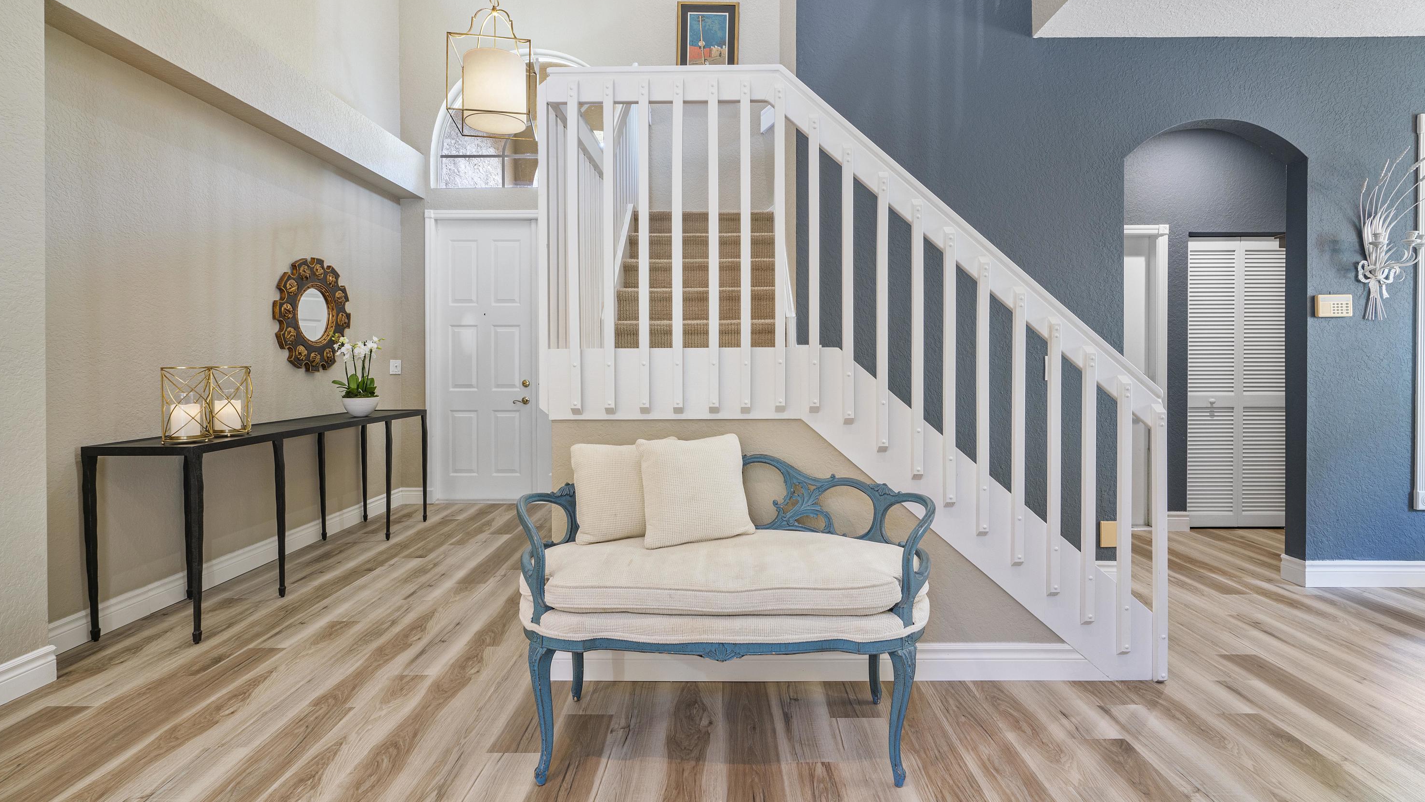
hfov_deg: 95.9
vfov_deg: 63.8
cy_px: 359
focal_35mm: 17
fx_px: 642
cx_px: 719
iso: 400
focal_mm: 16
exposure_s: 1/3
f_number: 9.5
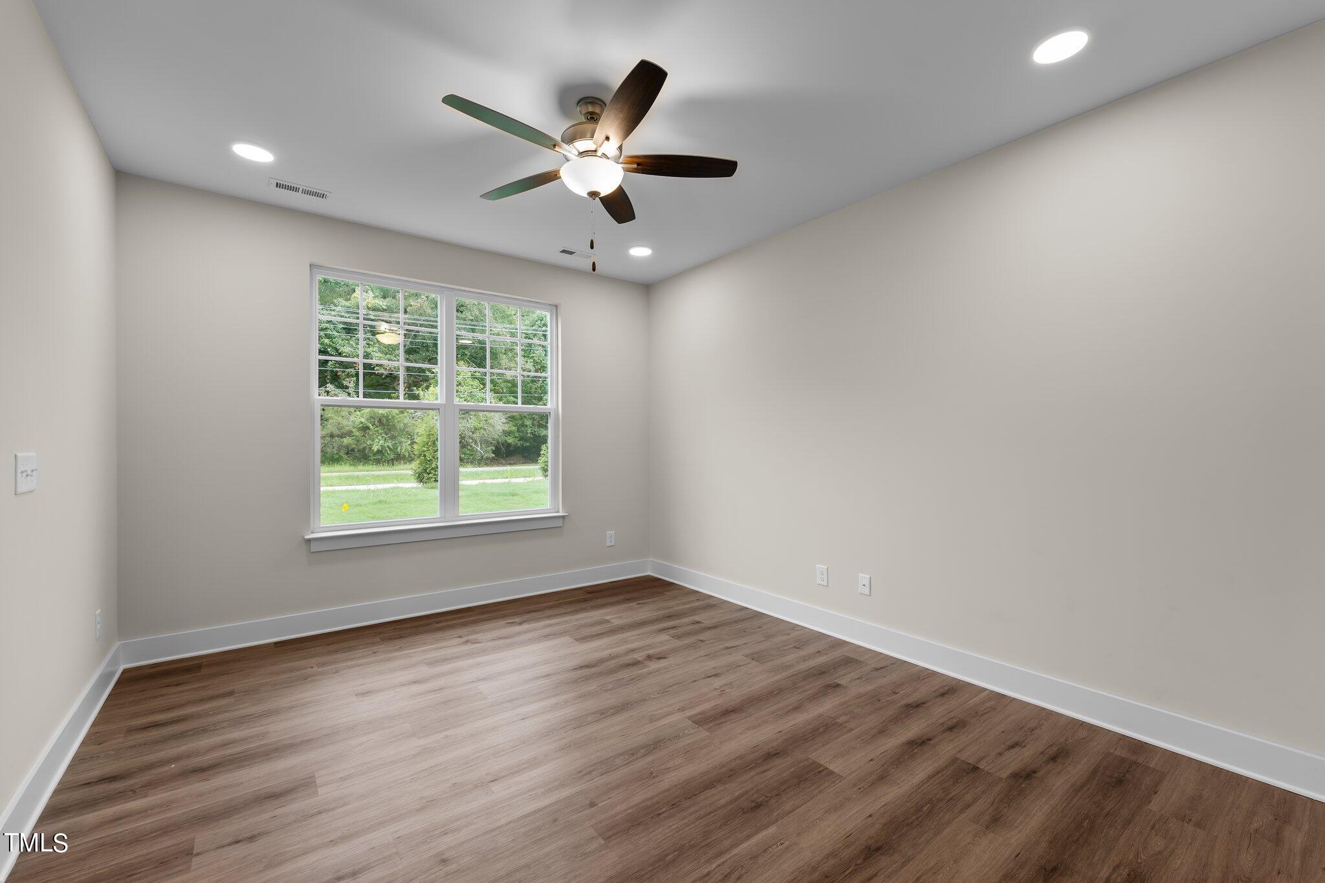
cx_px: 662
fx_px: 515
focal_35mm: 14
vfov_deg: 81.2
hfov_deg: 104.3
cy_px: 442
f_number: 7.1
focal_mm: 14
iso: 200
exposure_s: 1/5
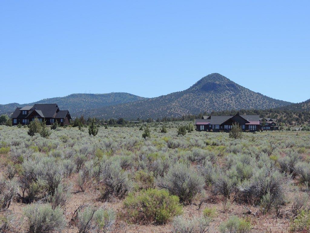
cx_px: 155
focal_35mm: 70
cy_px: 116
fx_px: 627
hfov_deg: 27.8
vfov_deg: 21.0
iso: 100
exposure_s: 1/800
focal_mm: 12.4
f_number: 3.9
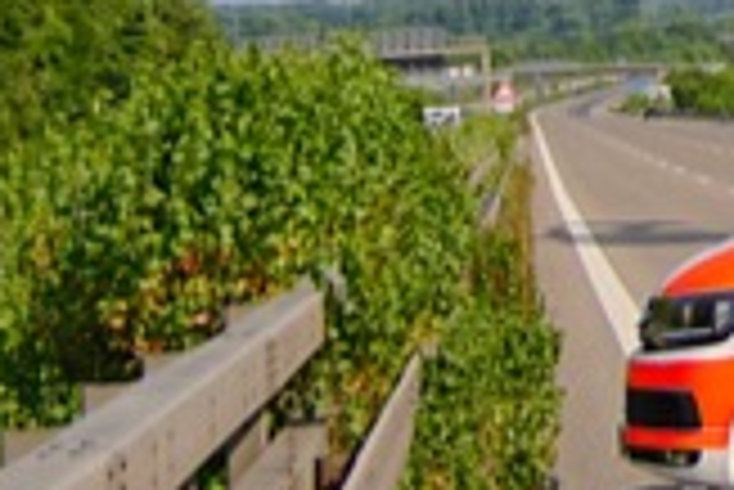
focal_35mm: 177
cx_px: 1540
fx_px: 3612
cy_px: -393
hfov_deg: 10.5
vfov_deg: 7.5
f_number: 2.8
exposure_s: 1/3200
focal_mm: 32
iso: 125
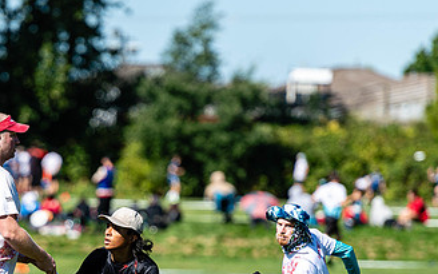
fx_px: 6446
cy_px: 256
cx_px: 120
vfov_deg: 2.4
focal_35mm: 540
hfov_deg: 3.9
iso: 100
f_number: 3.2
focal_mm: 200
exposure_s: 1/1600
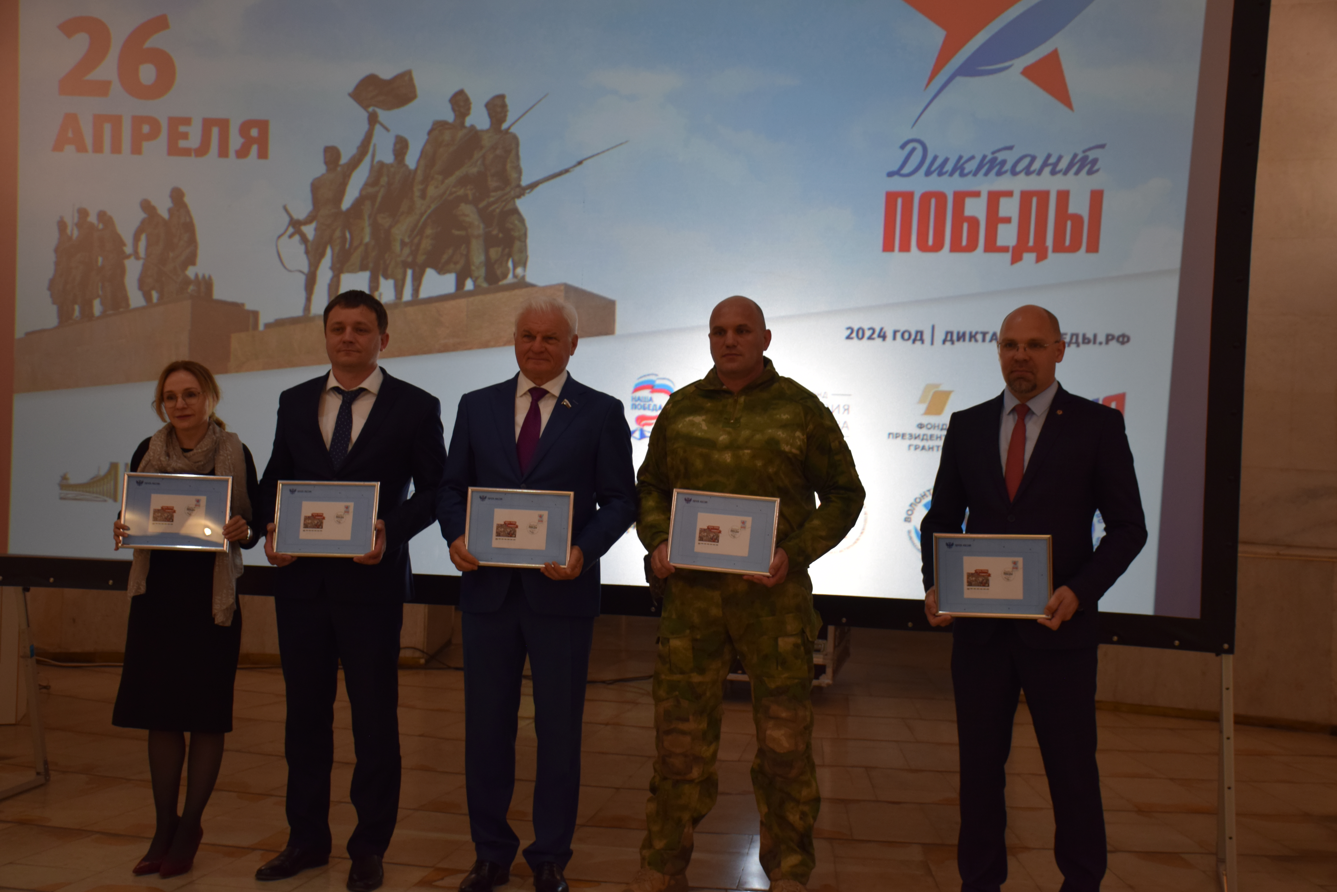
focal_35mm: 51
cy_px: 446
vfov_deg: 26.5
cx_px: 668
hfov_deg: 38.9
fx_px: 1894
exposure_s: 1/60
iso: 400
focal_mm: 34
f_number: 4.2
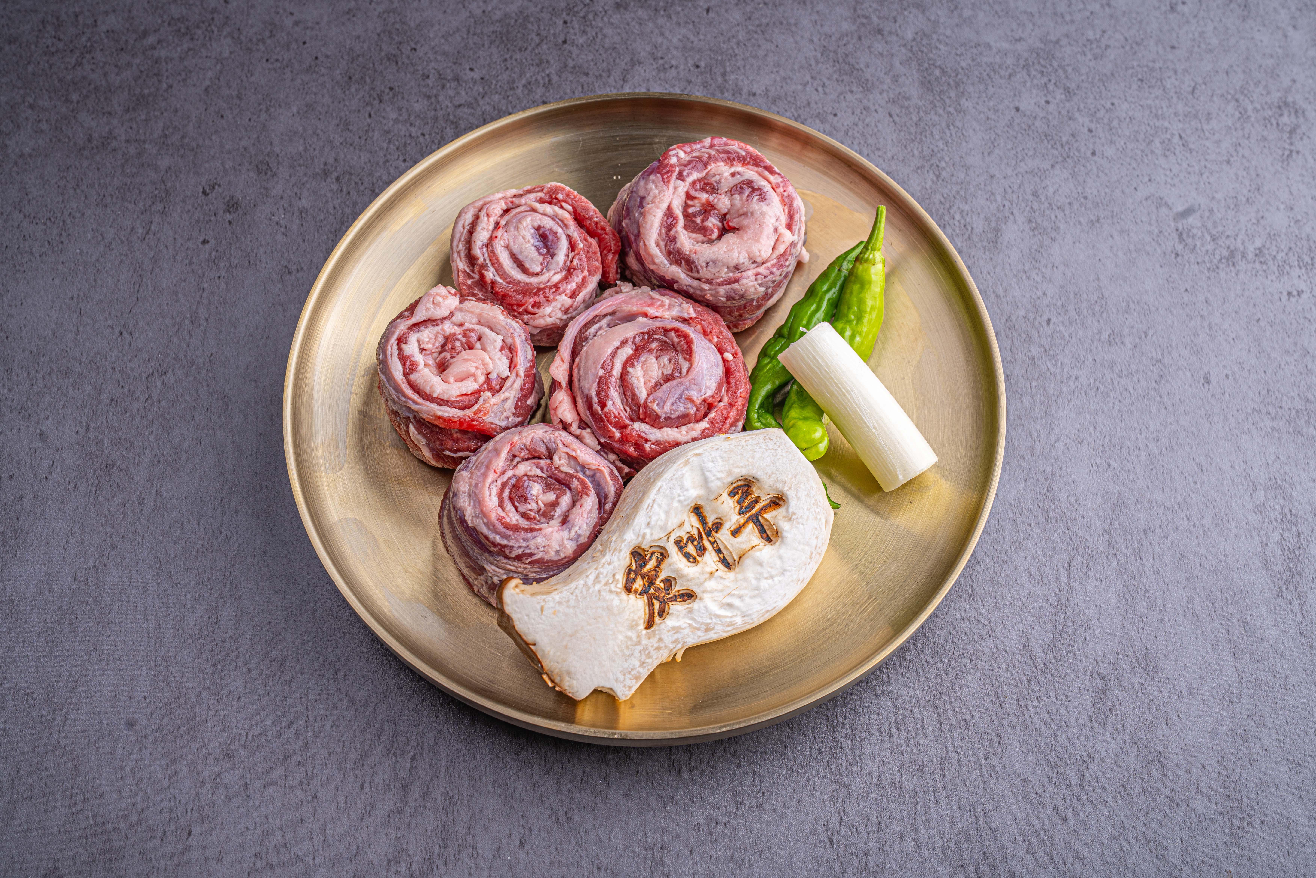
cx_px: 658
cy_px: 439
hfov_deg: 48.5
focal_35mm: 40
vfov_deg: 33.4
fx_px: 1462
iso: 100
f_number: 10
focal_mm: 40
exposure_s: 1/80
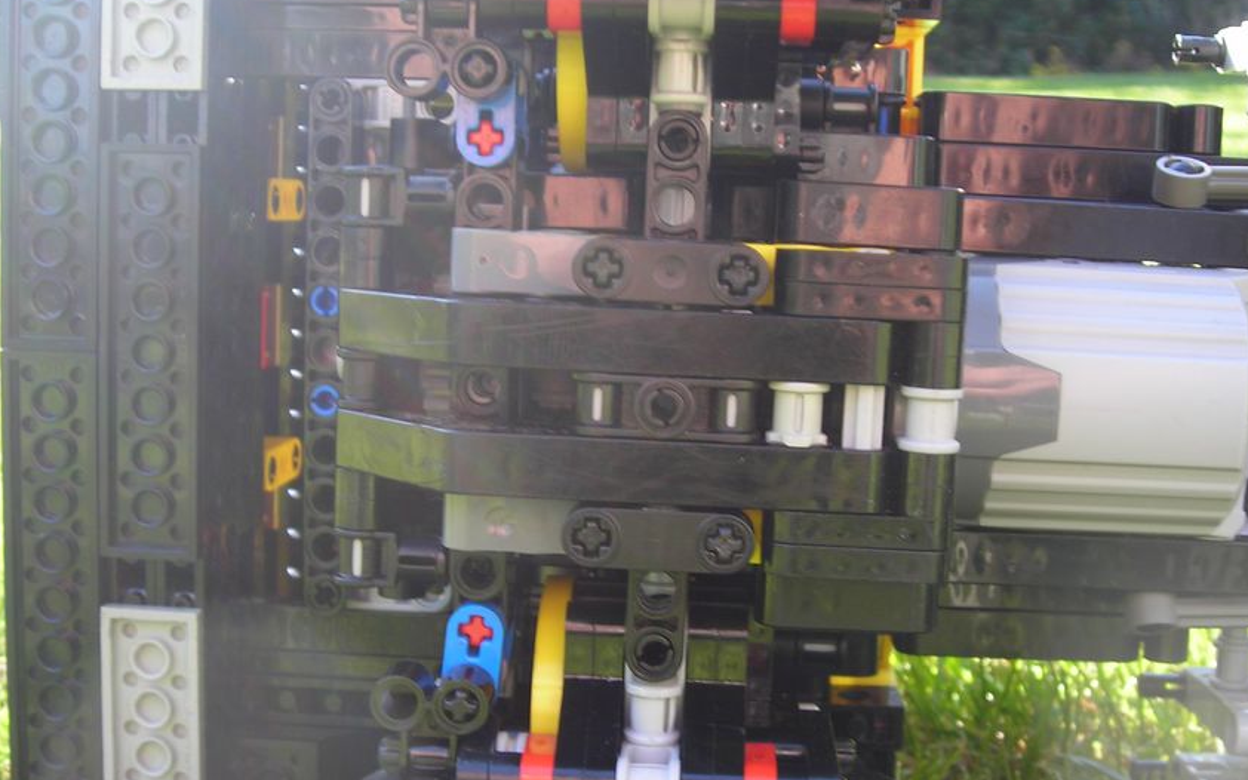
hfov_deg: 41.0
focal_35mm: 49
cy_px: 452
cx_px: 671
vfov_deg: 26.3
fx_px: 1666
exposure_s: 1/43.6
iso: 50
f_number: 3.2
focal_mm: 6.3
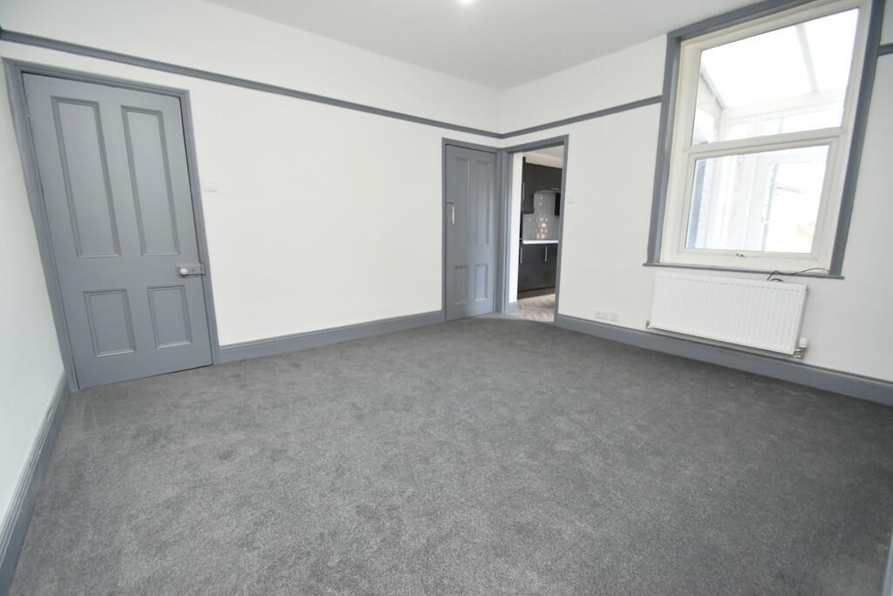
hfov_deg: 100.4
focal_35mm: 15
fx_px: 372
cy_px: 298
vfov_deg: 77.3
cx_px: 446
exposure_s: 1/60
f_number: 4
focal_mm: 10
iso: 800
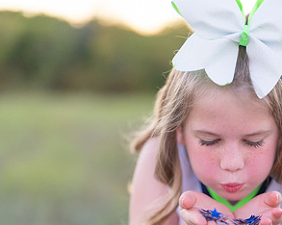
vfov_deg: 16.4
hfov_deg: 20.4
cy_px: 180
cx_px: 227
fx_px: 776
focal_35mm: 93
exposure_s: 1/1000
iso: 1000
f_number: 1.2
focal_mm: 50
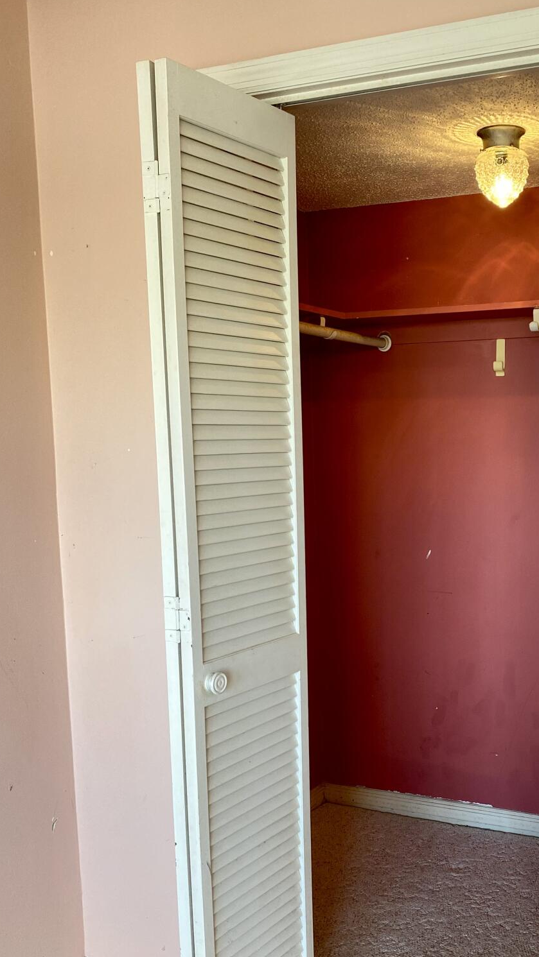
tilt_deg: -6.6
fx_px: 965
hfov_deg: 30.7
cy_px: 572
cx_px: 400
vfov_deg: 52.4
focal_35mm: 38
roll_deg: +0.1
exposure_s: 1/60
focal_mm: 4.25
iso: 80
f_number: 1.8
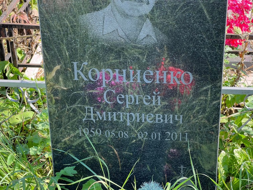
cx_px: 126
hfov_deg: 25.3
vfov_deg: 19.1
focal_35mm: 77
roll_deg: +1.0
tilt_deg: -28.8
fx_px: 563
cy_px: 95
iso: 32
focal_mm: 9
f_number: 2.8
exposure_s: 1/99
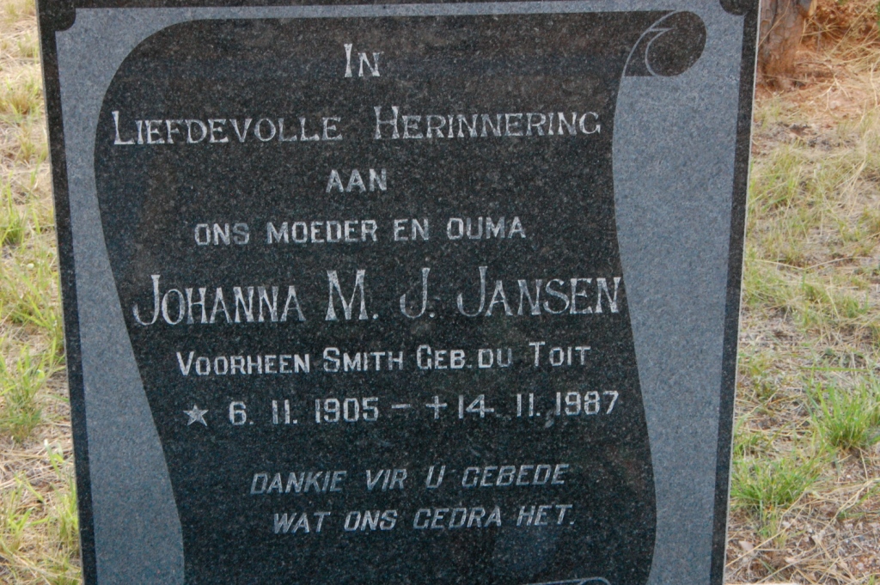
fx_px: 2381
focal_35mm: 98
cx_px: 440
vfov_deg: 14.0
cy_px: 292
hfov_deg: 20.9
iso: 1600
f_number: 22
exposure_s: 1/30
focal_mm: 65
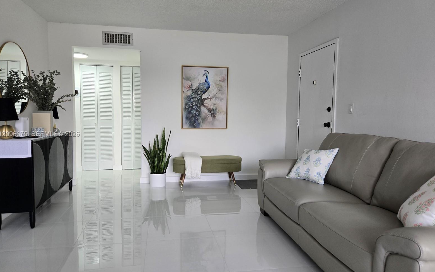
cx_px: 216
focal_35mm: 25
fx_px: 296
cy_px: 134
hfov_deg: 72.5
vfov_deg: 49.3
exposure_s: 1/180
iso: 160
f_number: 1.8
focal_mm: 5.4
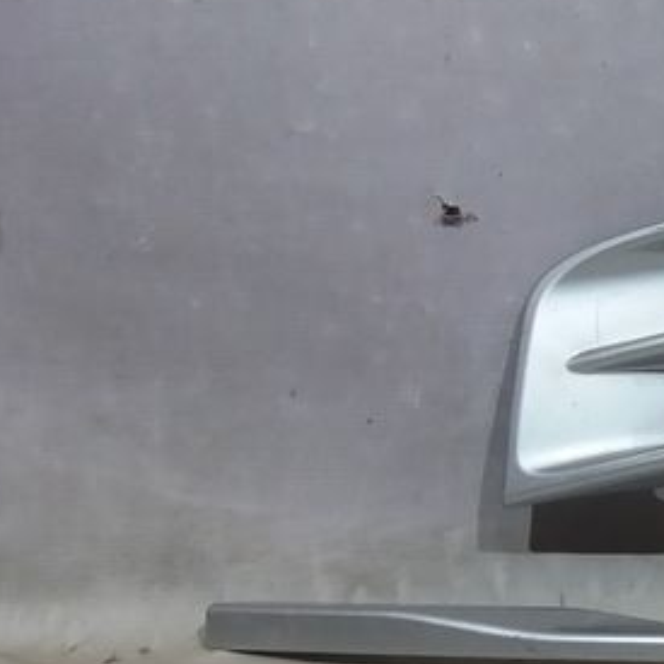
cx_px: 860
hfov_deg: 18.0
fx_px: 1953
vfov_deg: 19.2
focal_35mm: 90
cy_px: 483
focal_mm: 3.7
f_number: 1.9
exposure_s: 1/33
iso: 125
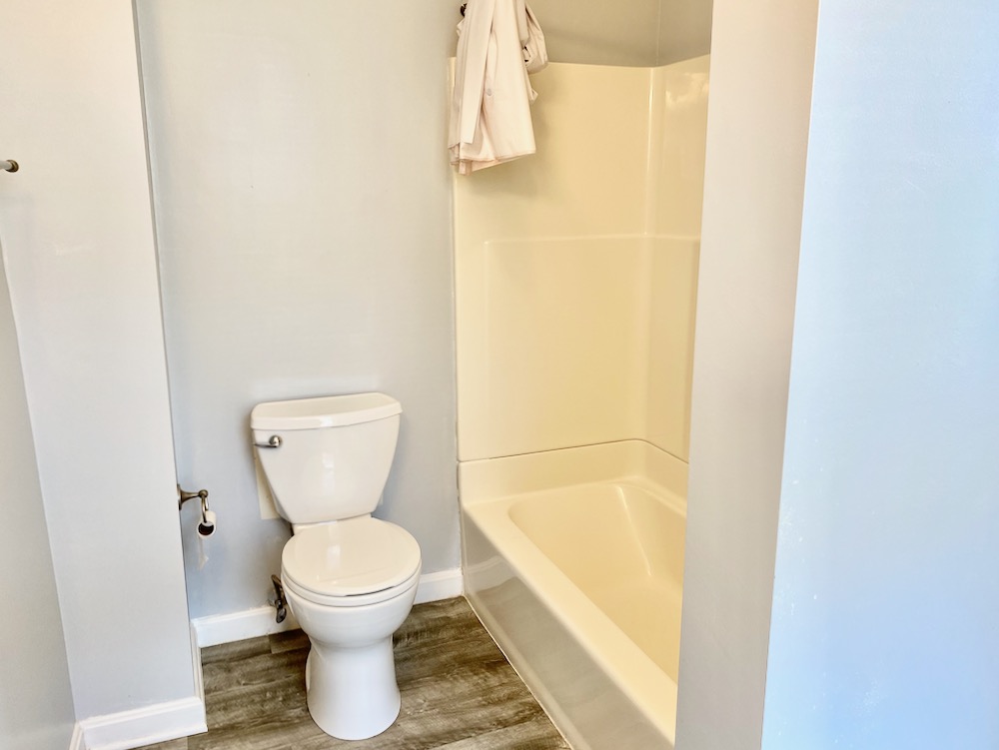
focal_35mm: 26
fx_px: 751
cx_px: 500
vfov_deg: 53.1
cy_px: 375
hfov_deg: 67.3
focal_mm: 4.25
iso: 64
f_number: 1.8
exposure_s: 1/60
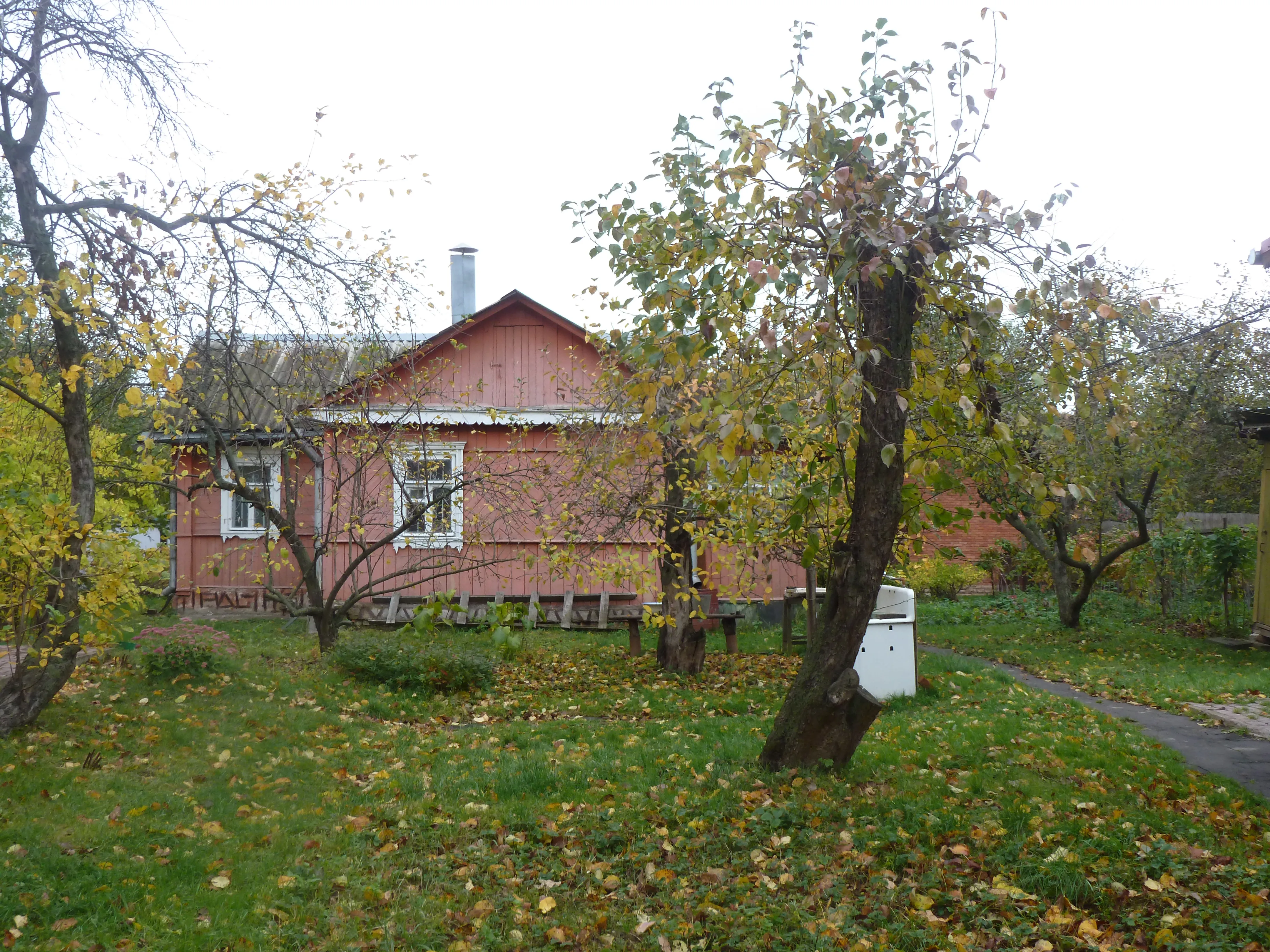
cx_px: 635
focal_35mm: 36
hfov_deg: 51.4
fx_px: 1321
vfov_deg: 39.7
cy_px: 476
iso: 160
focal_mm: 6.4
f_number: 3.7
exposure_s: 1/60
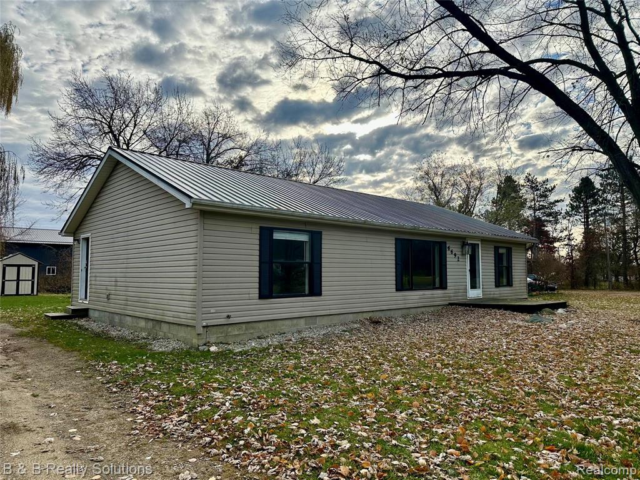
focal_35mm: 24
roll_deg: +0.3
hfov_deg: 71.6
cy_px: 240
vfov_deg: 56.8
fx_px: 444
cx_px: 320
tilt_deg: +4.7
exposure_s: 1/4184
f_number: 1.78
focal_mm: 6.86
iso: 80
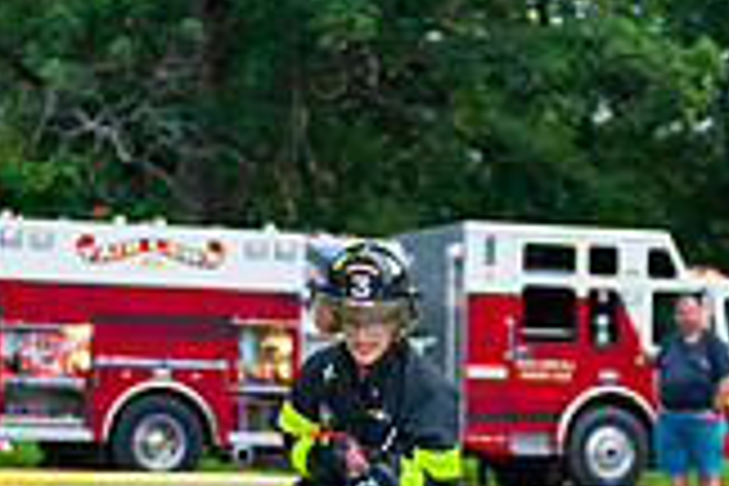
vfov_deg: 6.9
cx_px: 464
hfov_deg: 10.4
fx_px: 3989
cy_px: 742
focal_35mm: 197
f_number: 3.2
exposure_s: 1/200
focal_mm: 55
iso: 1000
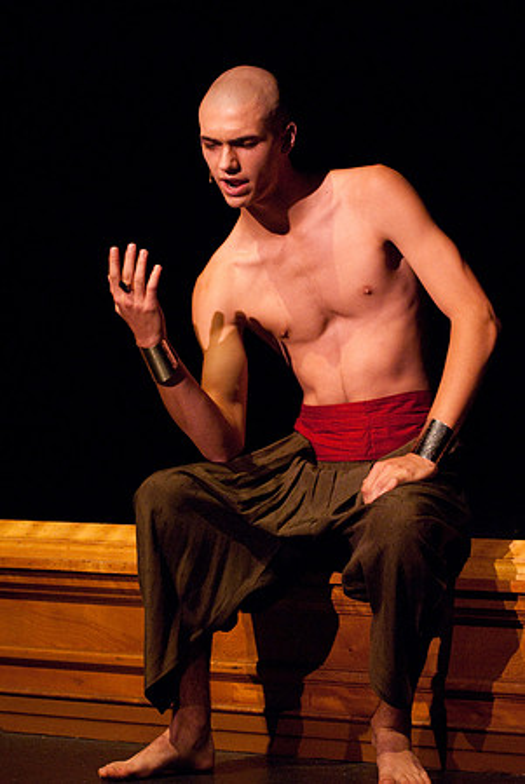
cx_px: 262
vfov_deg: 17.0
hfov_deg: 11.4
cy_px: 392
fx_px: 2619
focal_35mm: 120
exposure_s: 1/50
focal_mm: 80
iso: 1000
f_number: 2.8
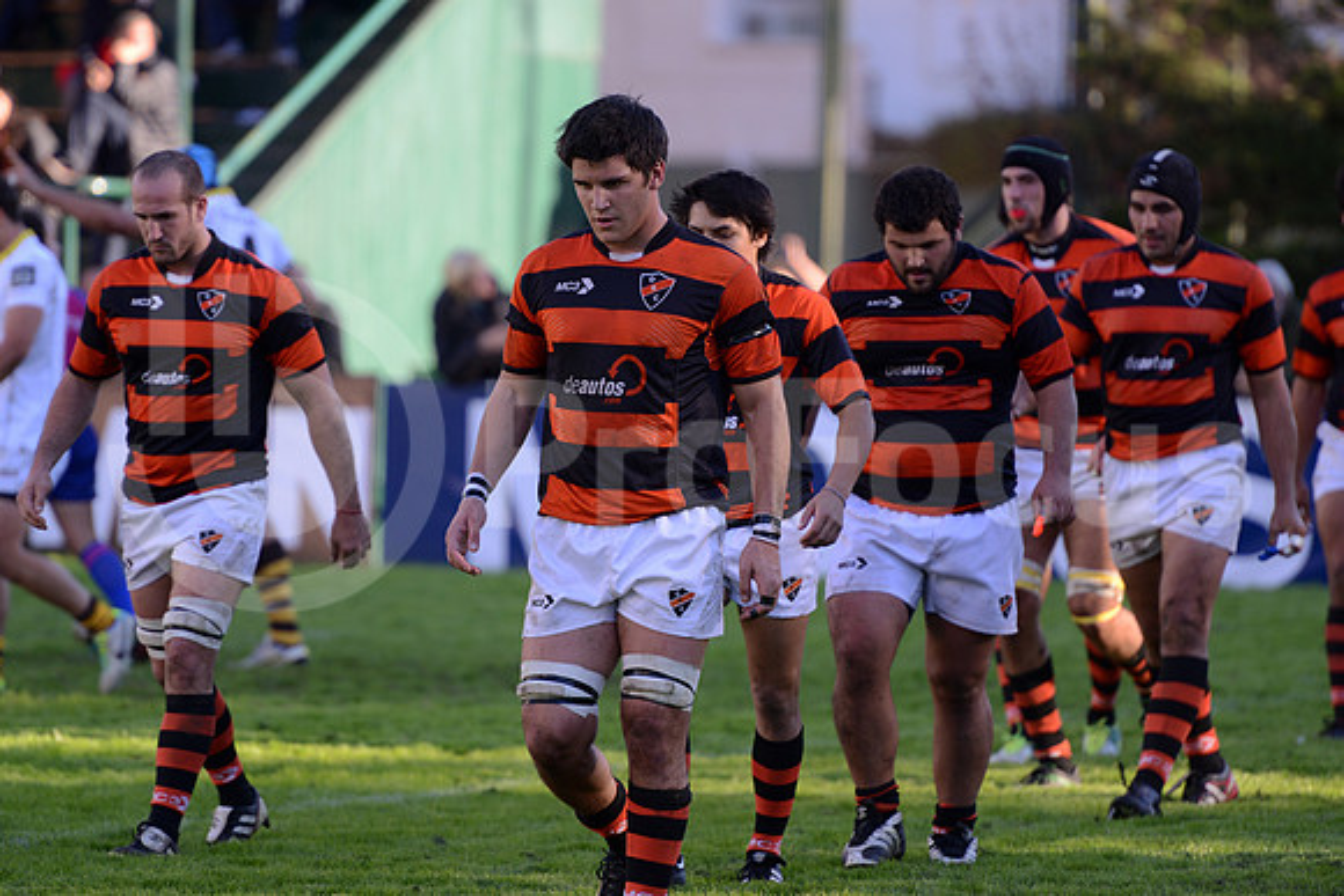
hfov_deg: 7.6
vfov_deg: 5.1
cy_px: 448
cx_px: 672
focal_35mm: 270
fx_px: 10082
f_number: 4
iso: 500
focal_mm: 270
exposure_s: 1/400
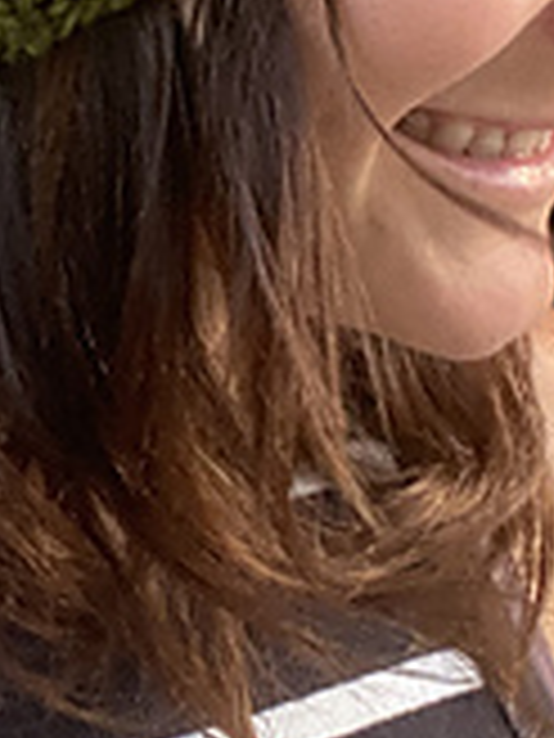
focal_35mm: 117
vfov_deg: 16.8
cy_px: 261
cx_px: 27
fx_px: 2497
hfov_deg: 12.5
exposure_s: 1/57
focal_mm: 2.71
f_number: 2.2
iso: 400
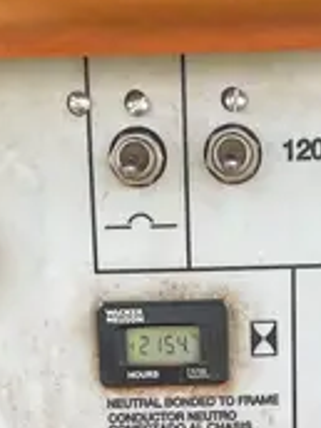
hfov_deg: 13.3
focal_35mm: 111
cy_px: 596
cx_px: 207
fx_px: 1372
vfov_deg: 16.5
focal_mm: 4.2
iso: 32
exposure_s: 1/1195
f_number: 1.6
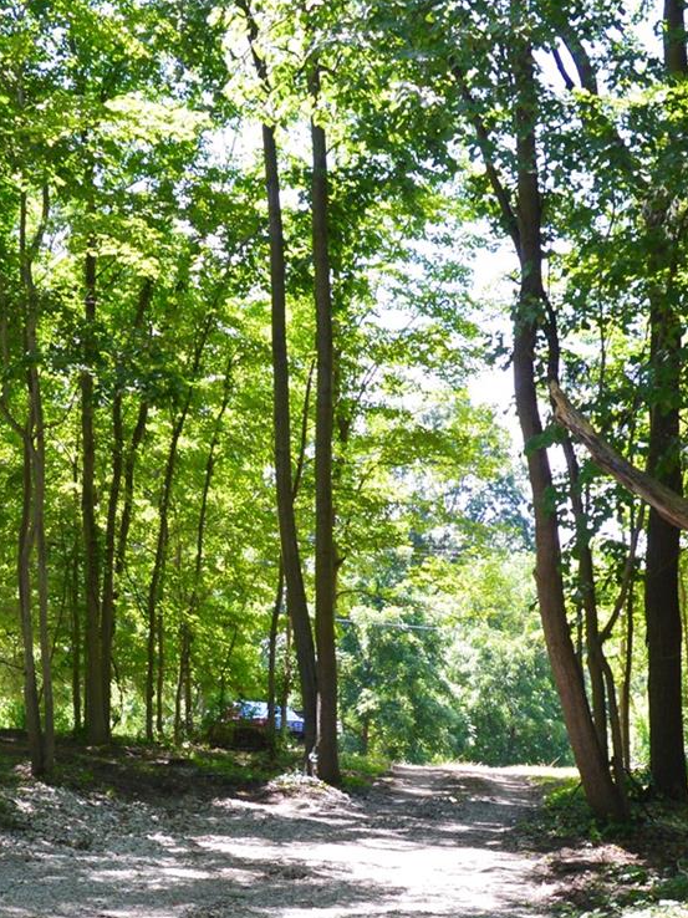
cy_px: 737
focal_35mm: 72
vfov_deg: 26.5
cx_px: 233
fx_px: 1909
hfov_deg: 20.4
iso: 400
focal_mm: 18
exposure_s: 1/50
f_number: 8
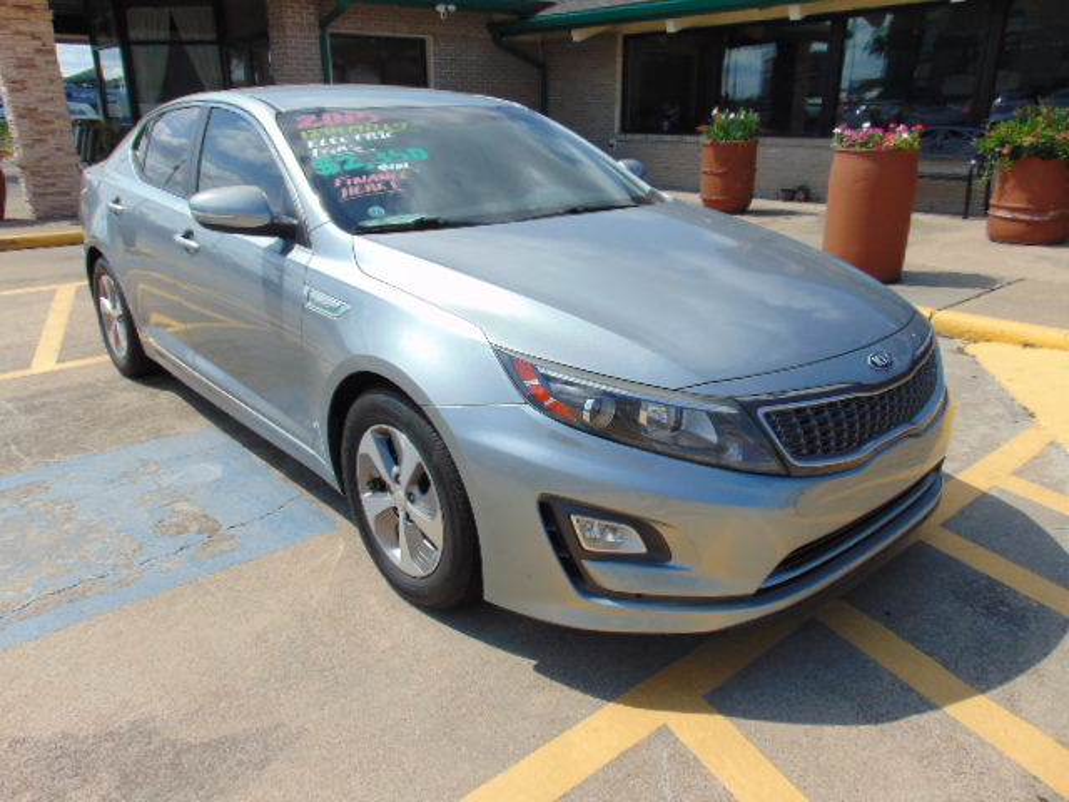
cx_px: 534
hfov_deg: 69.4
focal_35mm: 25
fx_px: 772
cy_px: 401
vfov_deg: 54.9
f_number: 7.7
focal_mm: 4.5
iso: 80
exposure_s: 1/320
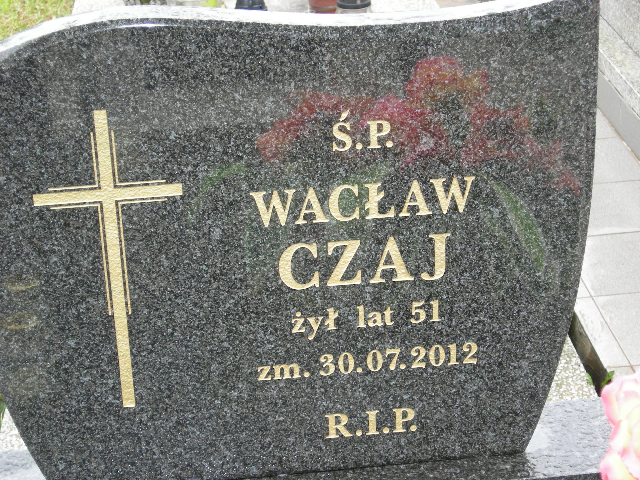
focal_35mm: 85
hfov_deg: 23.0
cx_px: 320
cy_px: 240
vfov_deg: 17.4
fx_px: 1572
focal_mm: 17.7
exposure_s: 1/30
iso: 64
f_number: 4.1
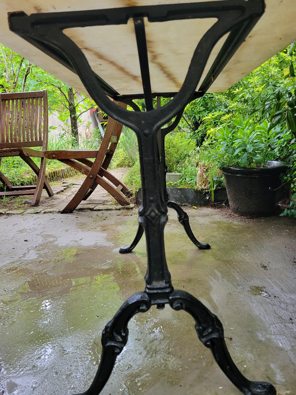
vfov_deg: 67.3
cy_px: 198
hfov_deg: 53.1
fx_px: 296
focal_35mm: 26
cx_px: 148
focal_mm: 5.4
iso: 250
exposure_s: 1/120
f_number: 1.8
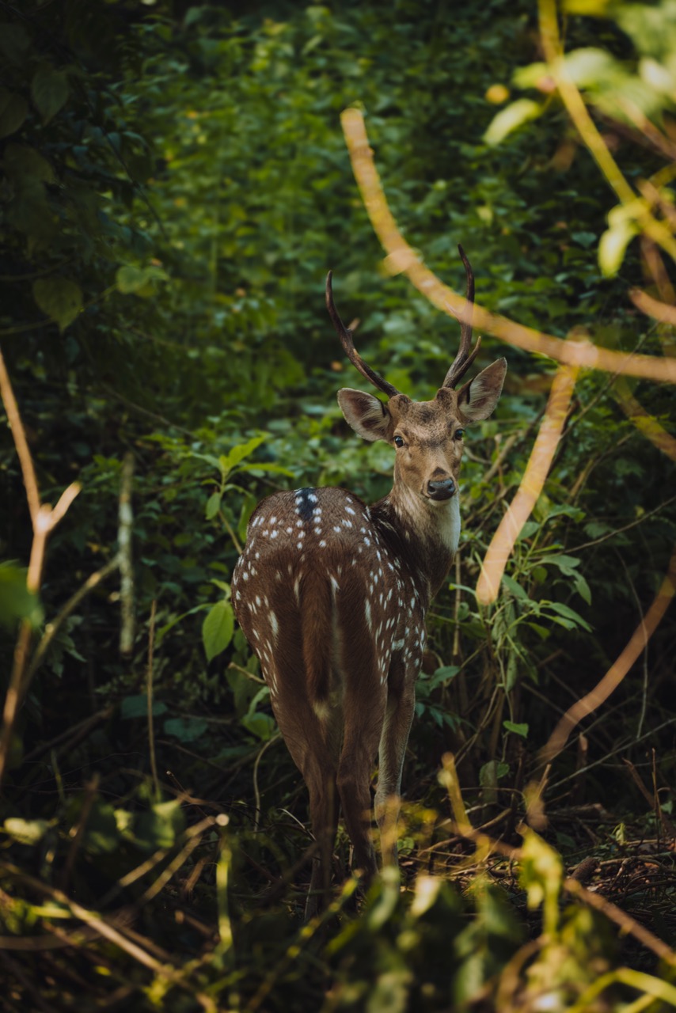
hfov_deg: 6.9
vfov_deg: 10.3
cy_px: 506
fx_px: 5602
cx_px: 338
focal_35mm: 199
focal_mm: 199
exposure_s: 1/200
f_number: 6.3
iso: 400
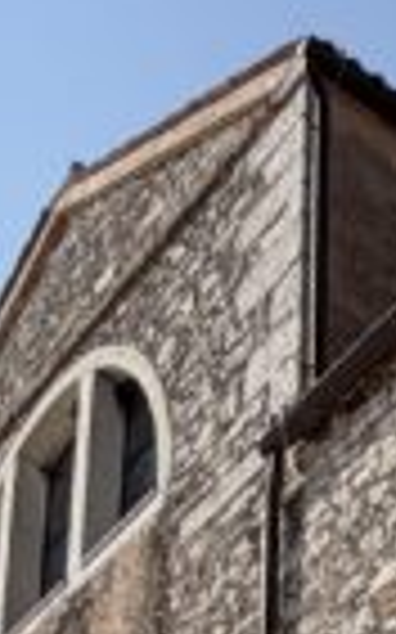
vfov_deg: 15.9
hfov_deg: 11.5
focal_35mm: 108
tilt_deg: +18.2
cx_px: 644
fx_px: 1867
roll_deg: +1.4
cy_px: 1192
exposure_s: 1/1572
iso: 25
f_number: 2.2
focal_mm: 2.22
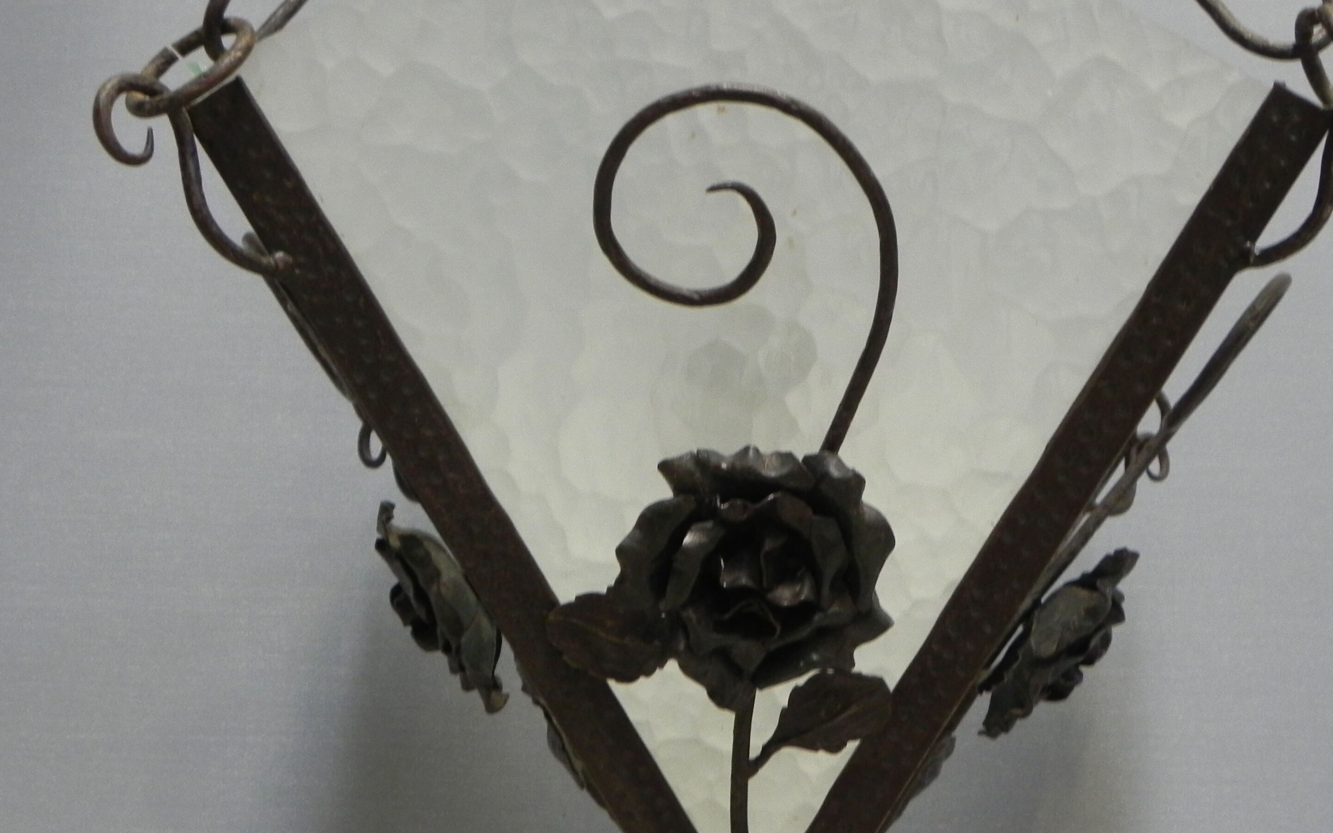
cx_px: 773
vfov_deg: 23.5
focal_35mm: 55
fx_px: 1998
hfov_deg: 36.8
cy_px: 448
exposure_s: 1/12.2
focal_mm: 7.3
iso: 400
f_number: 3.2
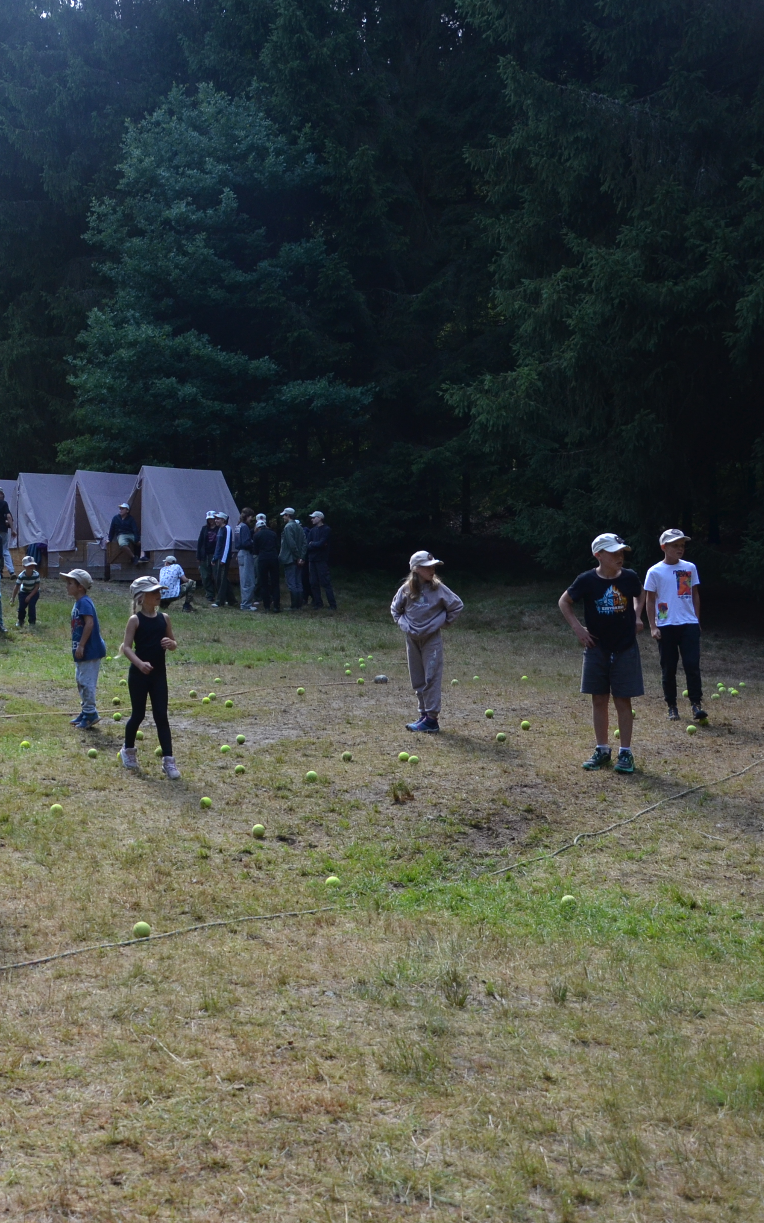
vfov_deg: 47.2
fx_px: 1400
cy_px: 612
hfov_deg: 29.2
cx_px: 62
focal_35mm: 42
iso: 400
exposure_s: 1/800
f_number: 5.6
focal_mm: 18
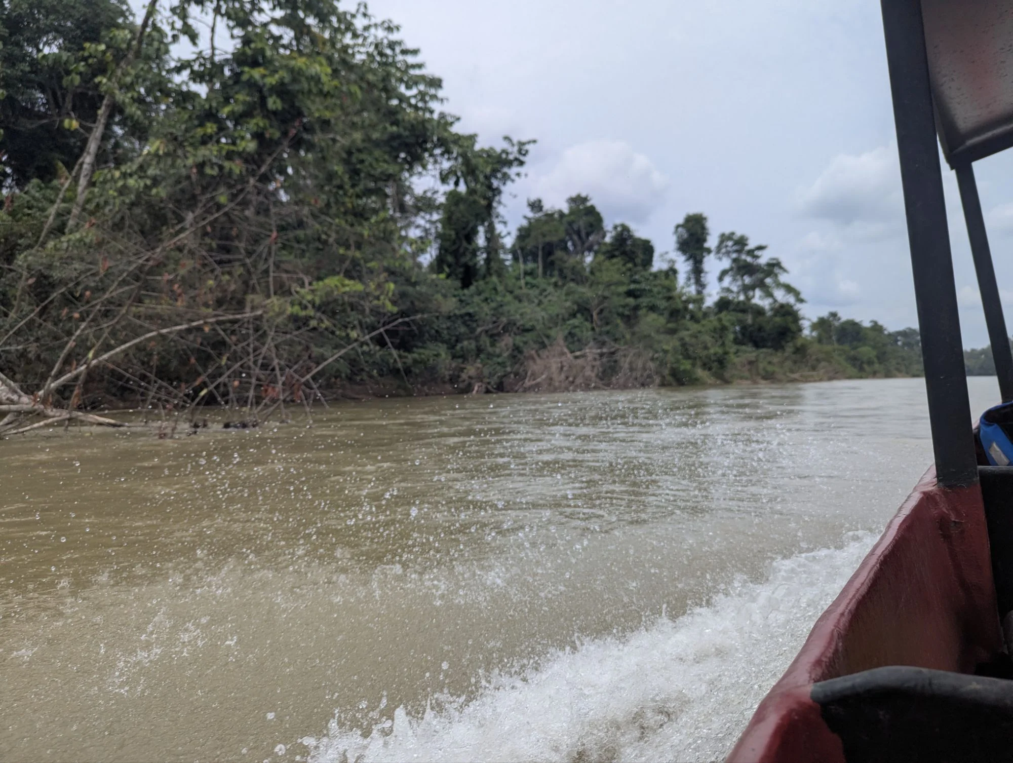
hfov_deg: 71.5
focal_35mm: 24
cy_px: 382
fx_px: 703
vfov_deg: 56.9
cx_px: 506
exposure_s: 1/2833
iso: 48
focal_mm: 6.81
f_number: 1.85
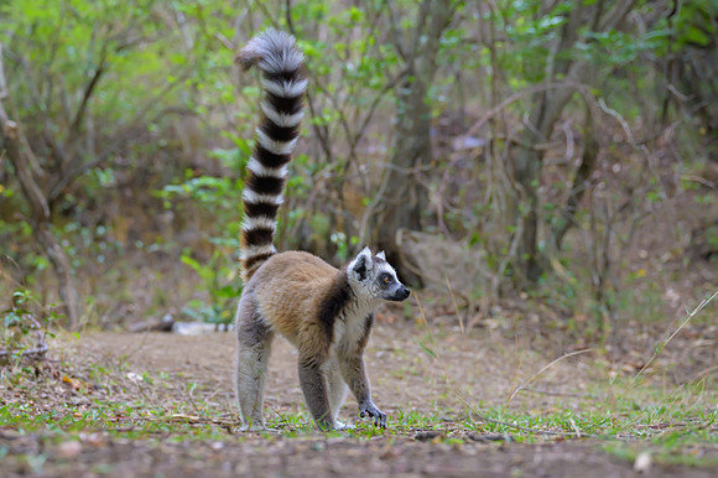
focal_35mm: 73
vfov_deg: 18.7
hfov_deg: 27.8
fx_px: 1451
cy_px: 241
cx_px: 330
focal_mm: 57
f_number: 4
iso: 1250
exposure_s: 1/800
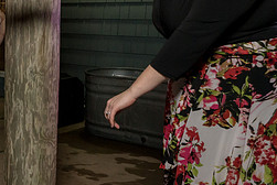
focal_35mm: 60
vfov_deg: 22.4
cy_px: 39
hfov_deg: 28.2
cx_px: -72
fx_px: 462
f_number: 5.6
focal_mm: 18
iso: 2000
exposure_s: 1/100
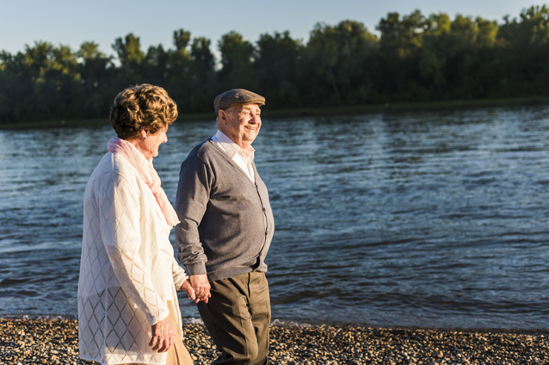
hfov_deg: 39.6
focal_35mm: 50
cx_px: 274
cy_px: 182
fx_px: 762
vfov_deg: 26.9
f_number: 3.2
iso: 200
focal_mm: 50
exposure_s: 1/1000
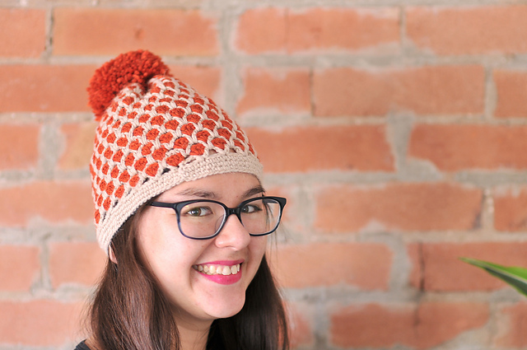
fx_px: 1864
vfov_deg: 10.7
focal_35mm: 128
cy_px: 175
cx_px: 264
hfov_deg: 16.1
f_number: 1.6
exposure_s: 1/30
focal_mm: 85
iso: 250
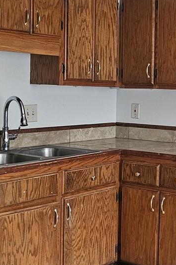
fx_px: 529
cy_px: 108
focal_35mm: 72
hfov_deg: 18.1
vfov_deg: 28.0
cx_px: 198
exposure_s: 1/8
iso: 320
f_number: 1.7
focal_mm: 6.3
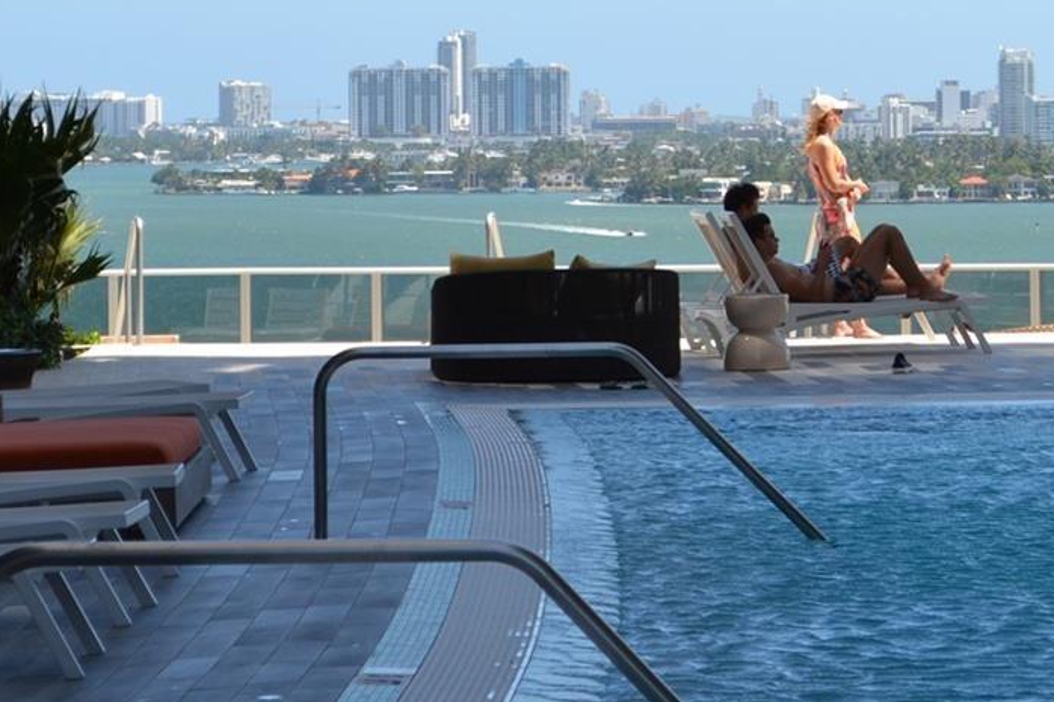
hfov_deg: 10.8
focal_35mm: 189
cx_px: 932
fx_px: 5536
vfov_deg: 7.2
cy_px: -29
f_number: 7.1
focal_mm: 55
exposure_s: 1/200
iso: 100
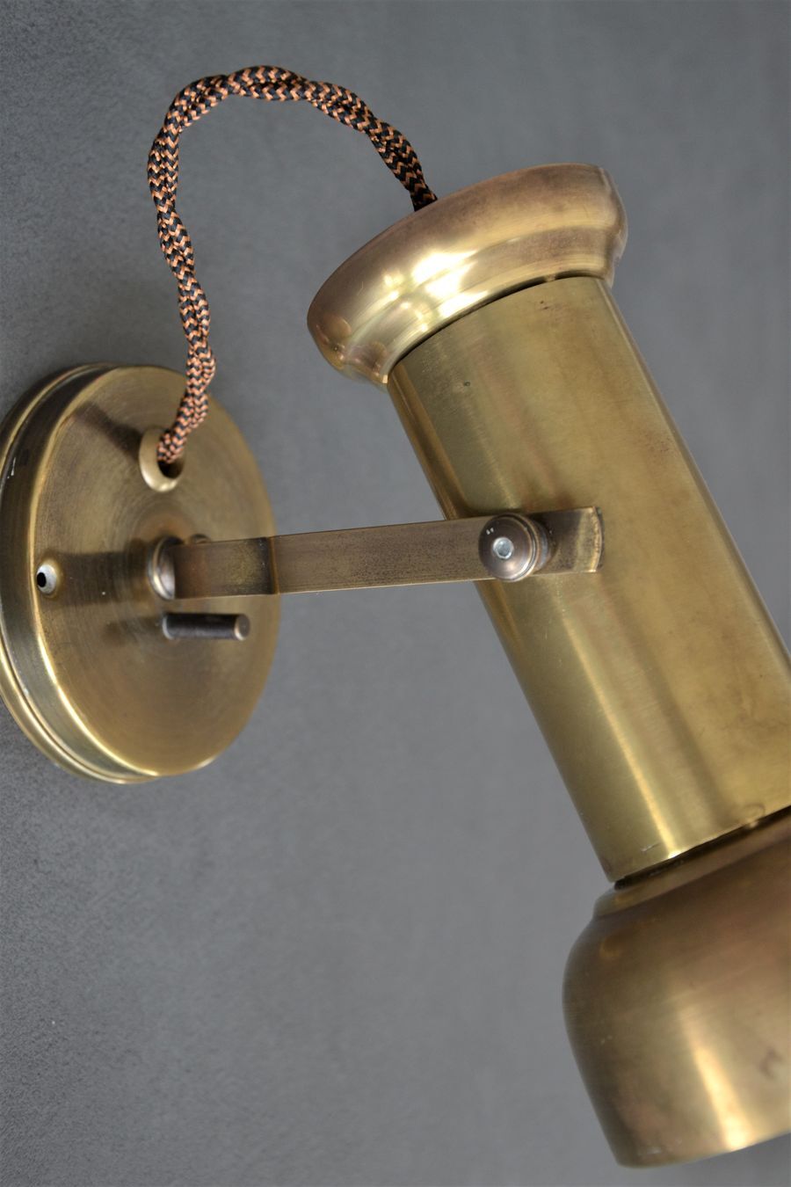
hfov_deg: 23.8
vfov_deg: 35.1
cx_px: 396
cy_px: 594
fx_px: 1878
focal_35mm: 57
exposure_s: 1/125
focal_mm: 38
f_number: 5.6
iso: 360
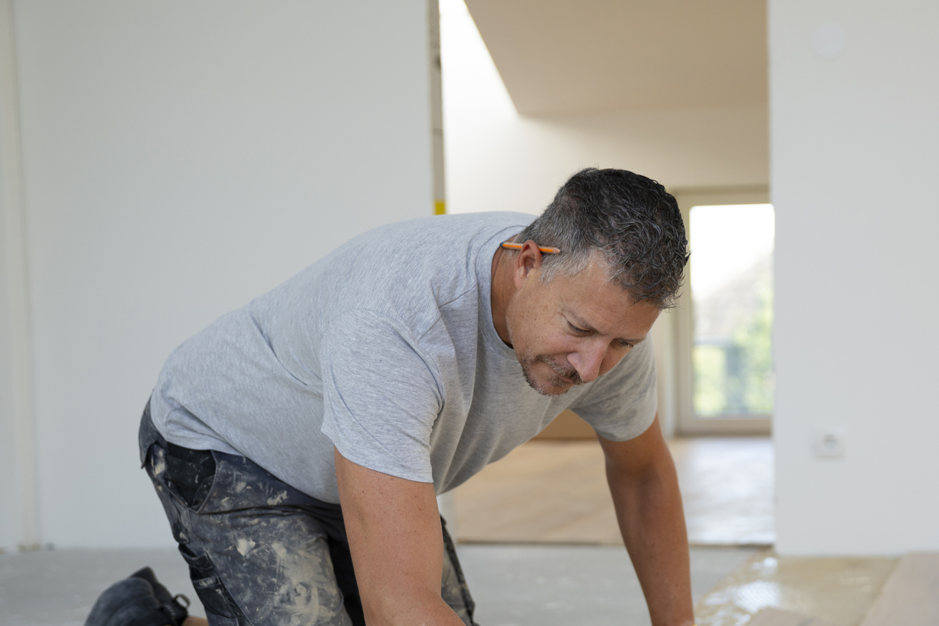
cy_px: 485
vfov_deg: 17.0
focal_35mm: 80
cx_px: 613
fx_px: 2087
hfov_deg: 25.3
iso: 100
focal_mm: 50
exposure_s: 1/125
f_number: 2.8
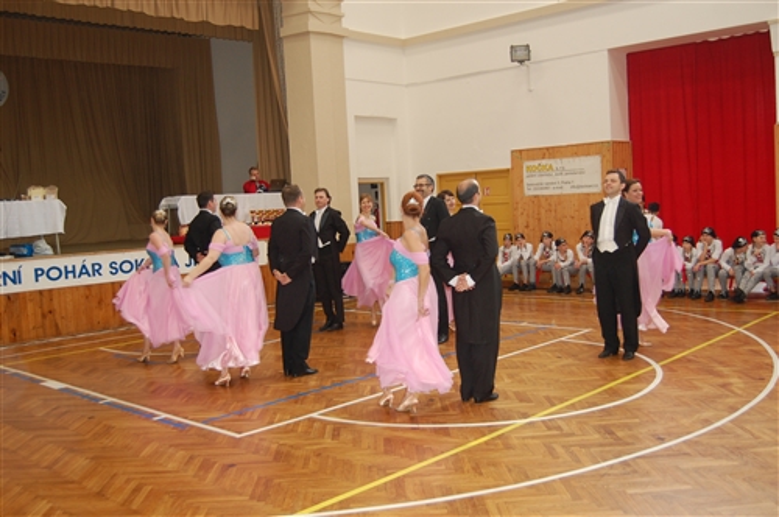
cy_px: 258
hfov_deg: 53.2
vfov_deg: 36.8
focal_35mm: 36
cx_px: 390
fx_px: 778
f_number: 4
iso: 450
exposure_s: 1/60
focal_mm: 24
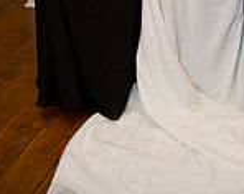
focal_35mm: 80
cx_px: 214
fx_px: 577
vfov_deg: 17.8
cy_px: -67
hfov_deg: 23.3
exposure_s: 1/50
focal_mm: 28
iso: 800
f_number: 3.2
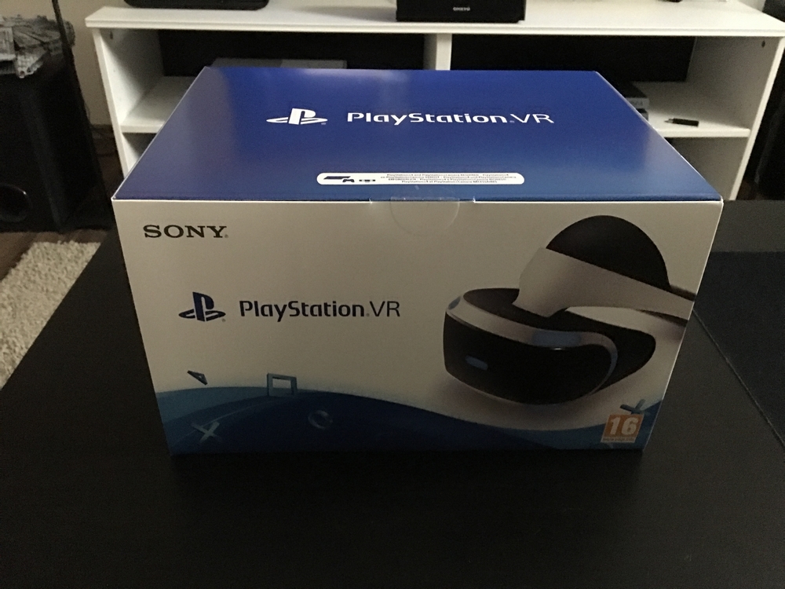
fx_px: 658
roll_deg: -1.6
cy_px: 294
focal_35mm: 29
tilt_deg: -33.0
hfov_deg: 61.7
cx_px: 392
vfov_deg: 48.2
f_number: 2.2
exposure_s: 1/4
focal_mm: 4.15
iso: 400
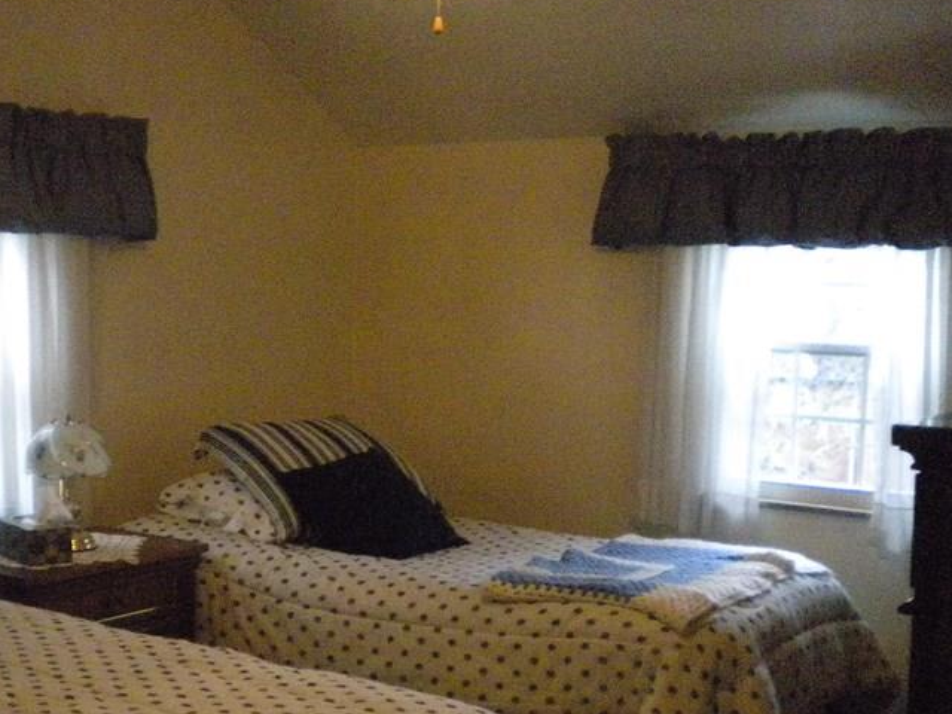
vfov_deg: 26.0
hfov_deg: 34.1
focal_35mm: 56
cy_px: 477
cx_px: 321
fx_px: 1540
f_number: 3.1
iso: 1467
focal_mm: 6.3
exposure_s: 1/126
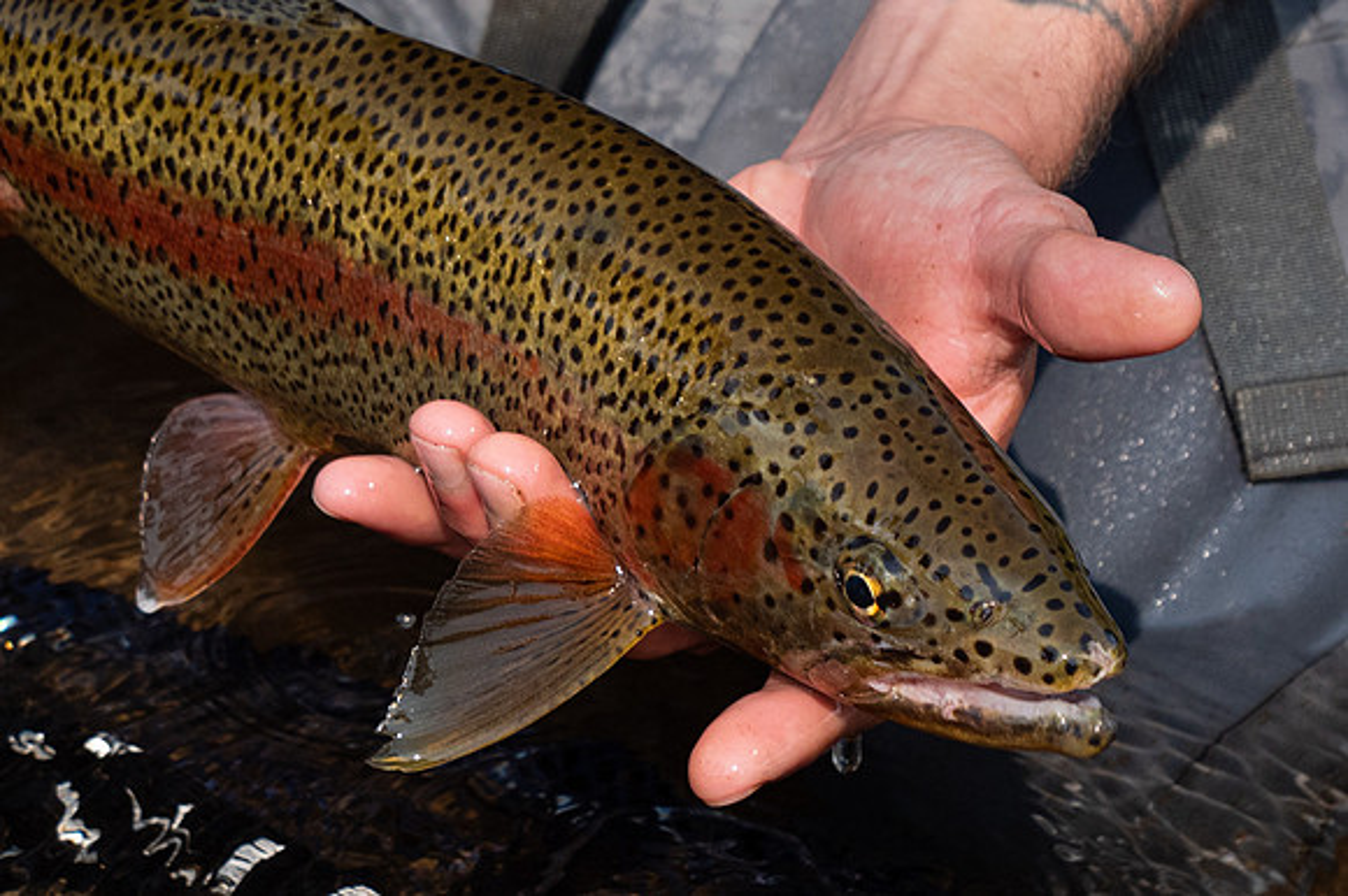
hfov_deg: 13.9
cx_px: 677
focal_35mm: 148
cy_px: 539
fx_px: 5537
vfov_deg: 9.3
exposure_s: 1/320
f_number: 5
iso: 320
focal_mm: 32
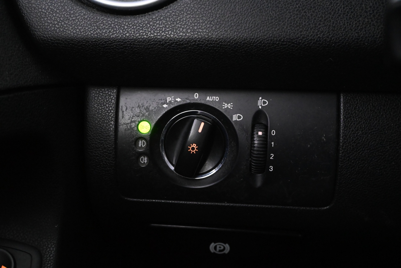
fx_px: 409
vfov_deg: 36.2
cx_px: 200
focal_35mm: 37
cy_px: 134
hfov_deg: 52.2
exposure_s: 1/25
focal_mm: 24.5
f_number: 5.6
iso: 6400
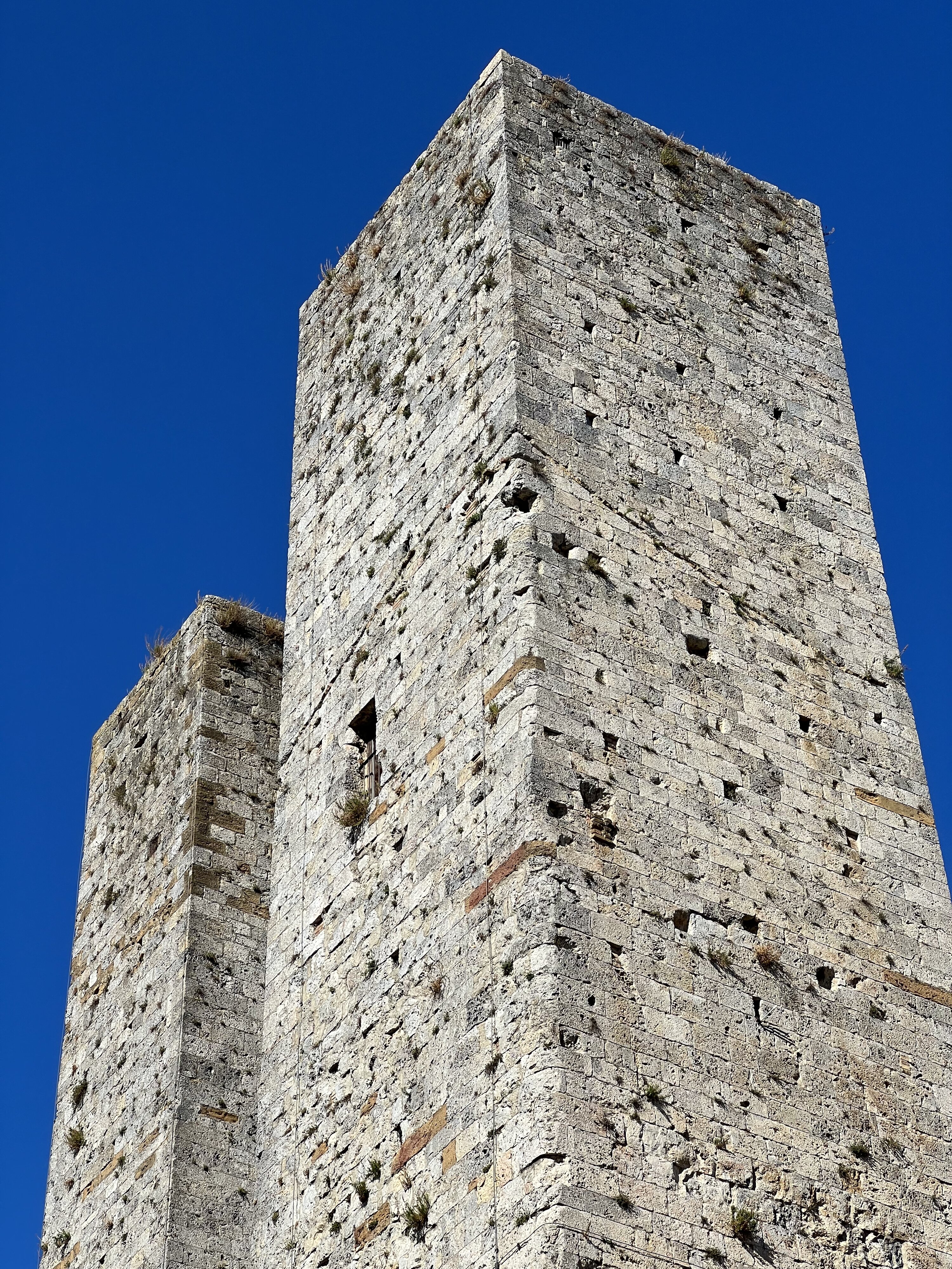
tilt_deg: +41.7
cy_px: 634
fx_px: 2824
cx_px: 476
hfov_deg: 19.1
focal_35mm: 77
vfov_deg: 25.3
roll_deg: +2.5
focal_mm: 9
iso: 32
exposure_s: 1/896
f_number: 2.8
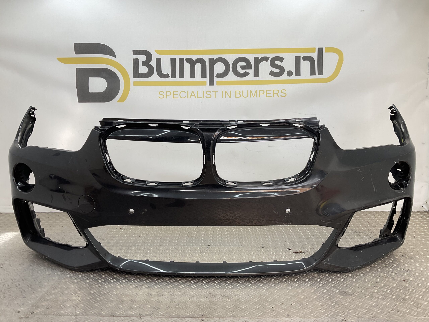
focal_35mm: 29
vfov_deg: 48.2
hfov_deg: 61.7
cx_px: 214
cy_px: 161
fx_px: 359
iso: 16
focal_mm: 3
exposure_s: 1/130
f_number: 1.8
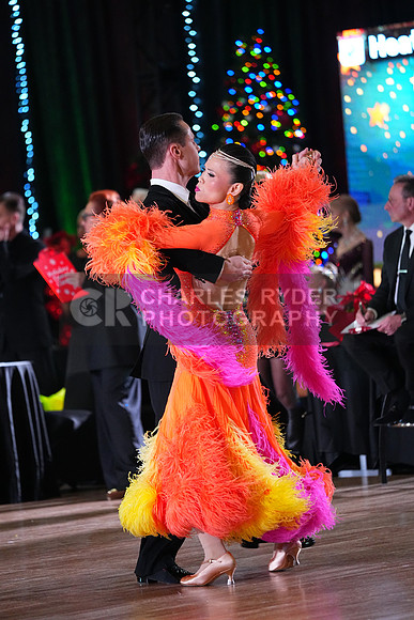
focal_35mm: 200
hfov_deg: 6.9
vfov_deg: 10.3
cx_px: 207
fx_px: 3448
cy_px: 310
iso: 6400
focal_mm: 200
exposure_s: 1/400
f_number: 4
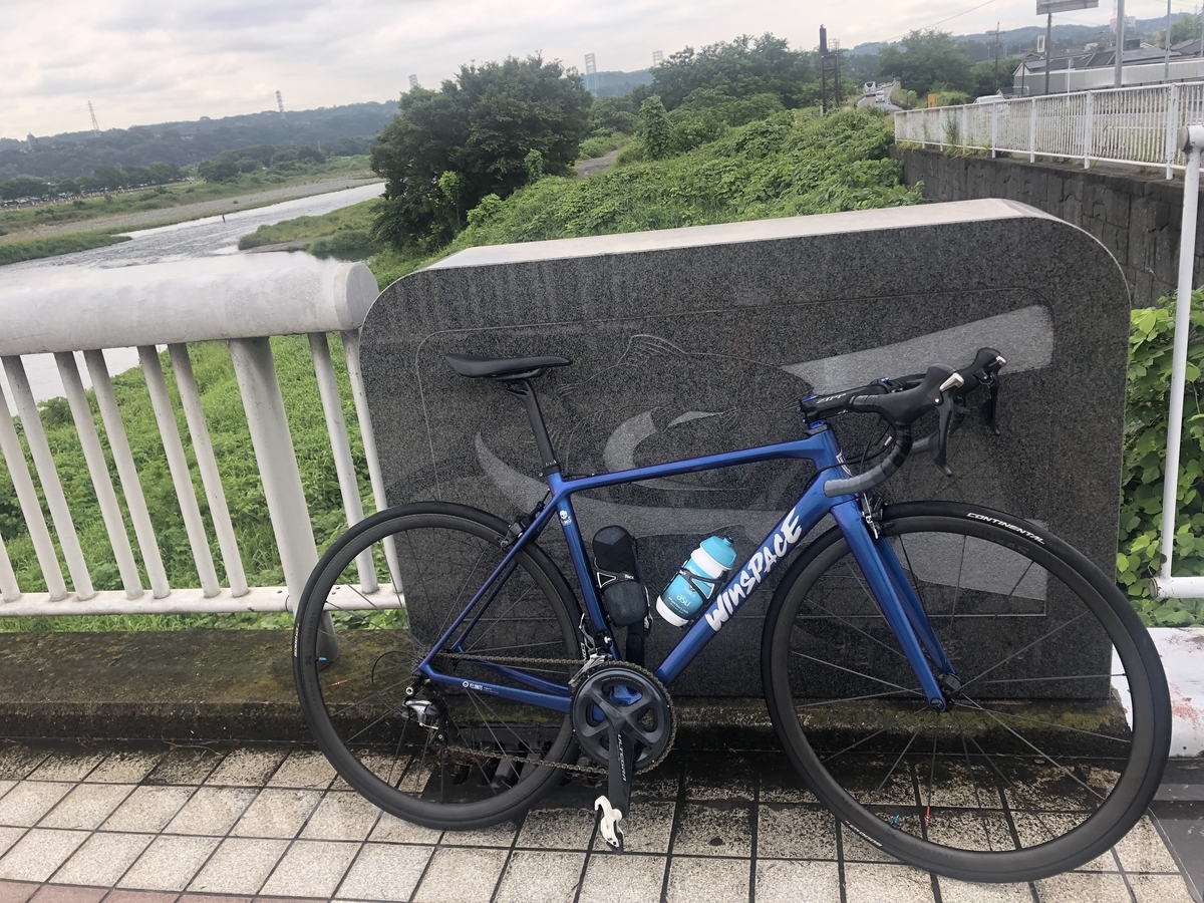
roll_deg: +8.6
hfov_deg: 63.4
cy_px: 452
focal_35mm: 28
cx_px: 602
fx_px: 974
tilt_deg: -18.6
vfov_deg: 49.7
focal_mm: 3.99
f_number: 1.8
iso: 20
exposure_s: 1/307
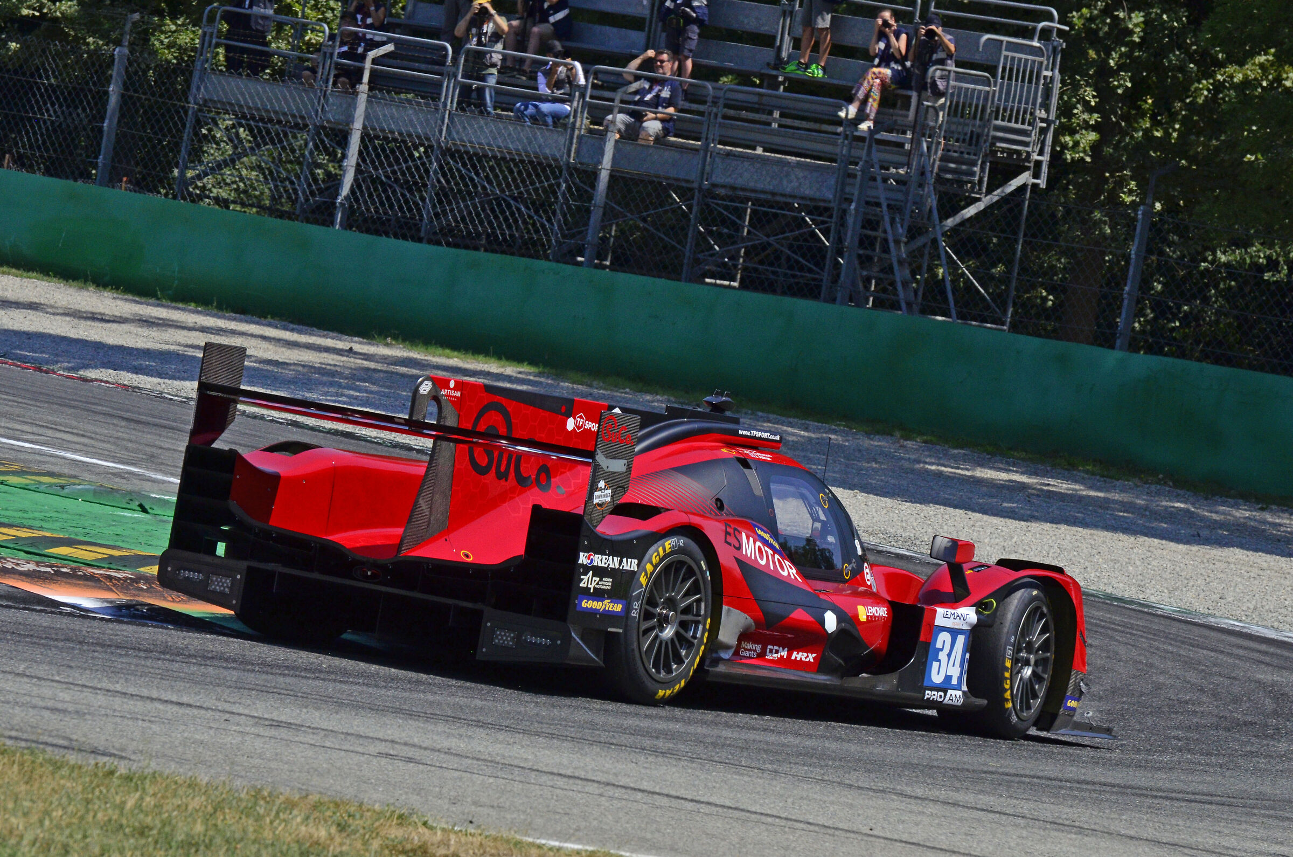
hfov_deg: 8.1
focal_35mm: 255
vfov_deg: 5.4
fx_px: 9140
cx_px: 646
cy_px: 428
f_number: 11
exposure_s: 1/2500
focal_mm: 170
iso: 800
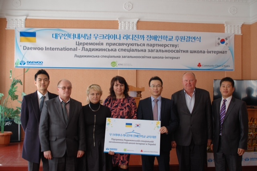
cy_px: 86
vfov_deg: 29.8
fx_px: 321
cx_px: 128
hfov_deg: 43.6
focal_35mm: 45
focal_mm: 30
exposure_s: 1/40
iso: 200
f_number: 5
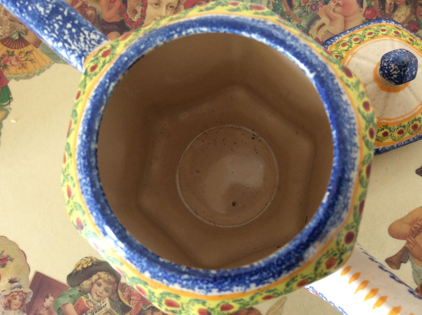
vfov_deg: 44.1
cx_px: 211
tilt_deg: -82.2
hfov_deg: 56.9
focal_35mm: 32
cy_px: 158
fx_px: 390
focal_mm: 3.3
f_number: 2.4
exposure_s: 1/25
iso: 125
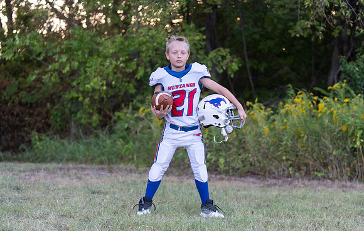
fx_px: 755
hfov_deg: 27.1
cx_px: 187
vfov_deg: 17.4
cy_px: 125
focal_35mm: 76
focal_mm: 70
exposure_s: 1/320
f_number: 2.8
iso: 400
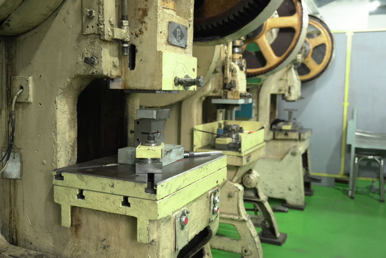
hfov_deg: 53.1
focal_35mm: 36
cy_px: 129
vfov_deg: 36.9
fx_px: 386
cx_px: 193
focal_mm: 24
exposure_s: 1/40
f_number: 4.5
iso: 1250
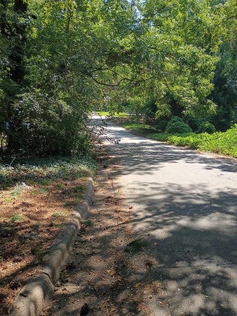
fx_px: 265
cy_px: 158
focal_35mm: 29
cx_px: 118
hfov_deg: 48.2
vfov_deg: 61.6
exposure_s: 1/283
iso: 100
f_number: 1.8
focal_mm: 4.27
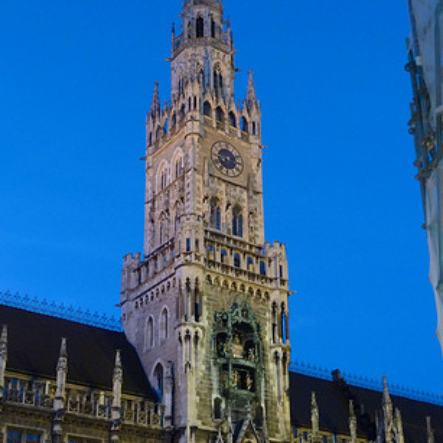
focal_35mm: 57
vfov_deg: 29.9
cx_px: 211
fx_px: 825
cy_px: 276
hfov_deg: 30.0
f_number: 3.7
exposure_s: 1/4
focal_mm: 7.3
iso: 400
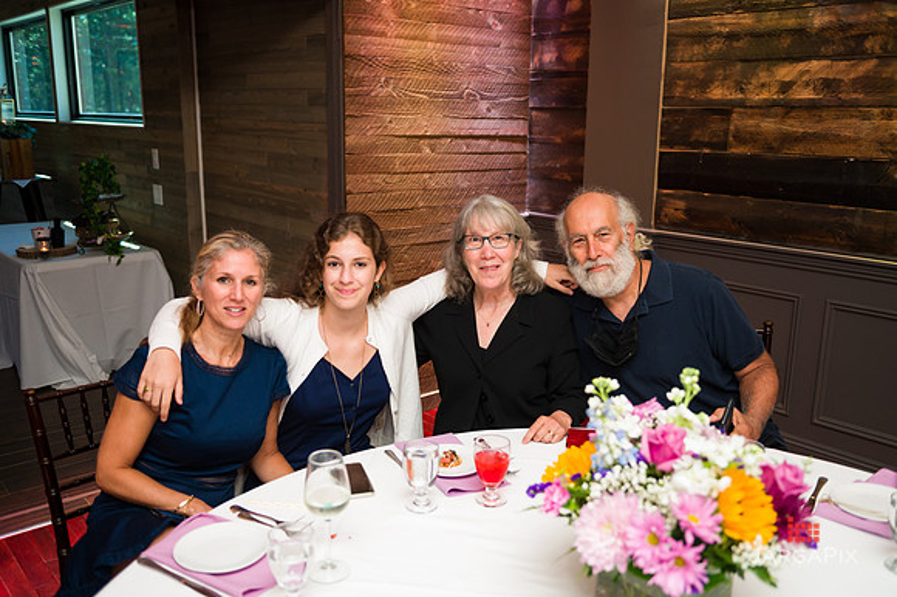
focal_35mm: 32
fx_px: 797
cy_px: 298
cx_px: 448
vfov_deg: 41.1
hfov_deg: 58.7
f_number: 3.2
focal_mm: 32
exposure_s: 1/125
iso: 1250
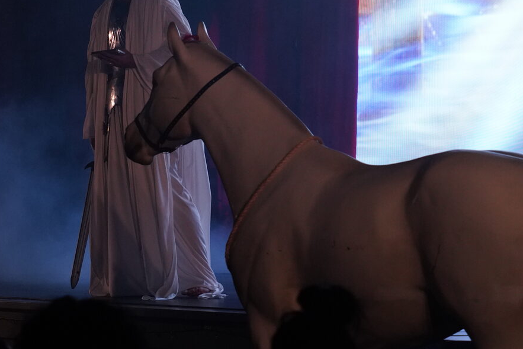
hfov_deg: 10.9
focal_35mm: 187
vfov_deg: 7.3
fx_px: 2717
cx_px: -7
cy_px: 79
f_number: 4.5
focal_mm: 86
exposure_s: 1/320
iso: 3200
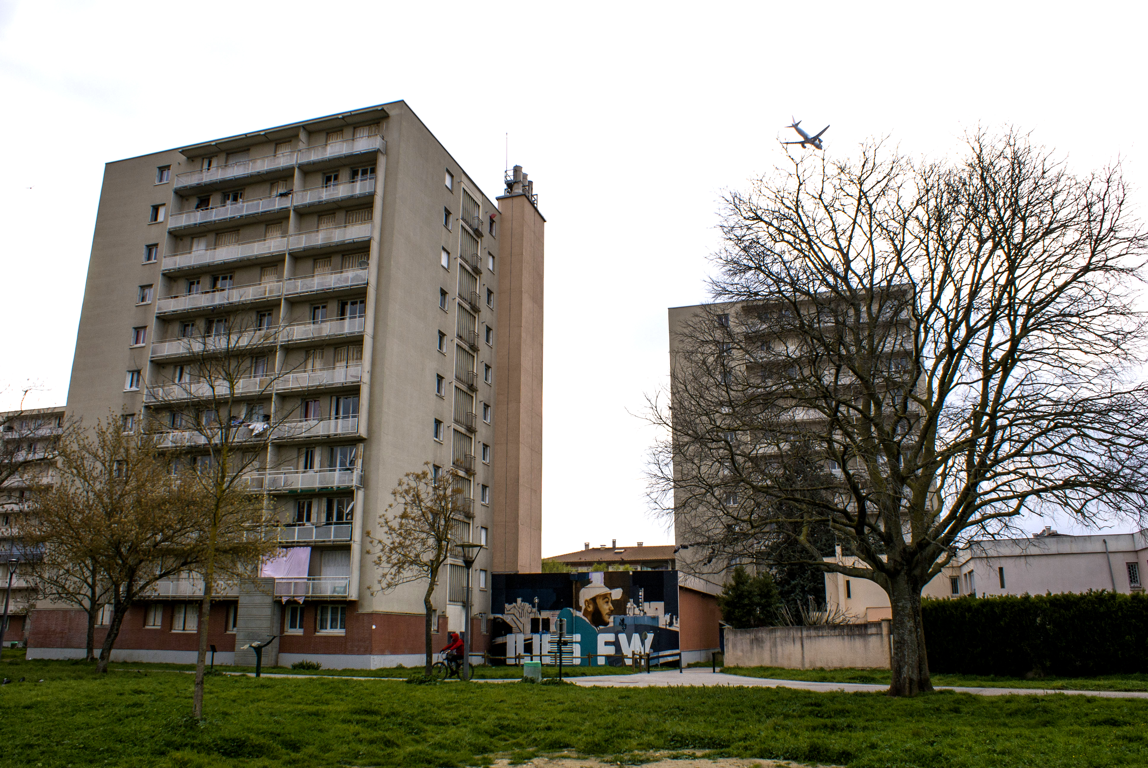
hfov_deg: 67.3
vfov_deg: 48.0
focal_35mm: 27
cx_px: 574
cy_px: 384
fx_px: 862
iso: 100
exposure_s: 1/80
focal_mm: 18
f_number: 10
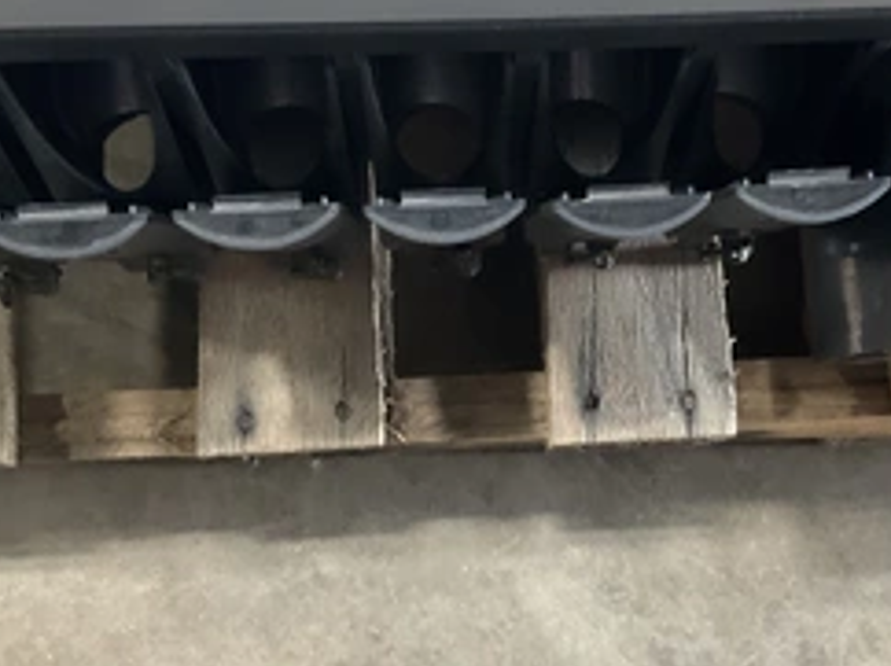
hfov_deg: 39.5
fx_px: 1234
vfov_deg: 30.2
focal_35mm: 48
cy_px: 309
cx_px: 530
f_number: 1.8
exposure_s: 1/60
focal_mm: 3
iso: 200
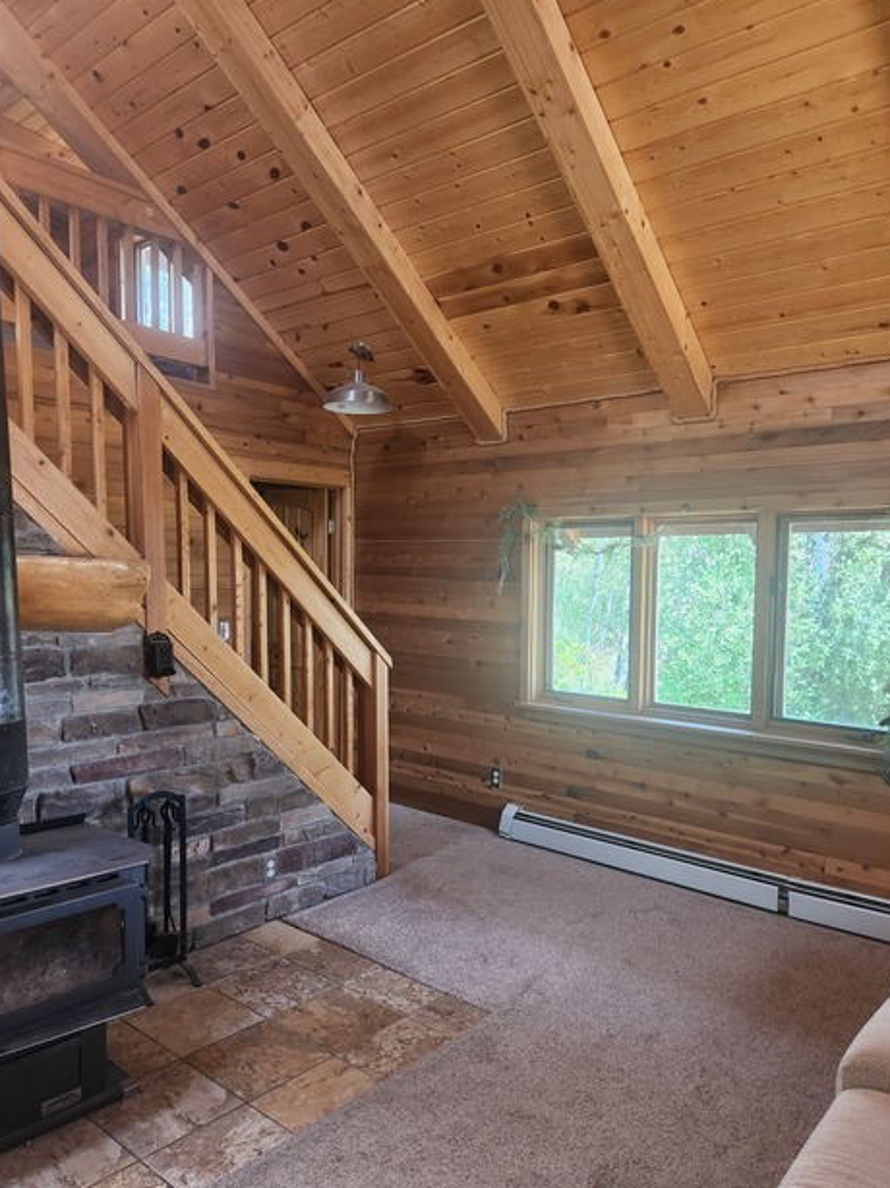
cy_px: 622
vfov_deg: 69.4
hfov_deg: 54.8
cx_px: 426
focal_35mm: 25
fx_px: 858
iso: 250
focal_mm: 5.4
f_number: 1.8
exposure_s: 1/120
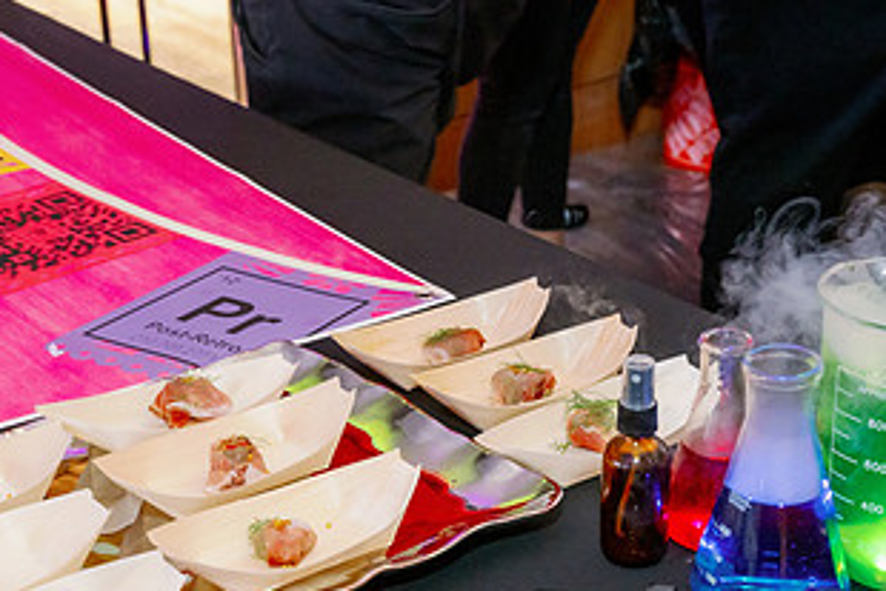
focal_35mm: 73
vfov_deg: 18.6
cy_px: 438
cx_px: 414
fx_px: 1797
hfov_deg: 27.7
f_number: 6.3
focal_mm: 39
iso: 2000
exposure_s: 1/100
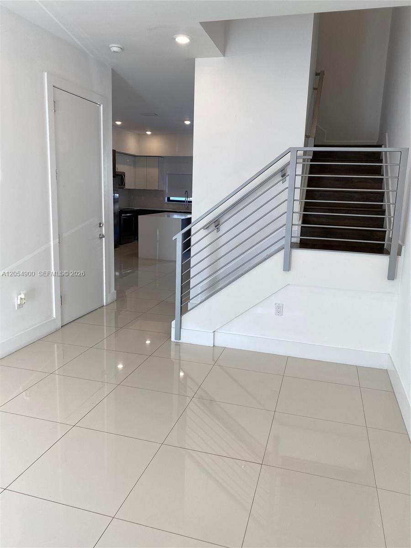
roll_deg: -1.8
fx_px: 412
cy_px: 274
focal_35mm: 26
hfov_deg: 53.1
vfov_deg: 67.3
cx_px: 206
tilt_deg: -10.2
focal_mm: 4.25
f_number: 1.8
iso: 32
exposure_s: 1/132
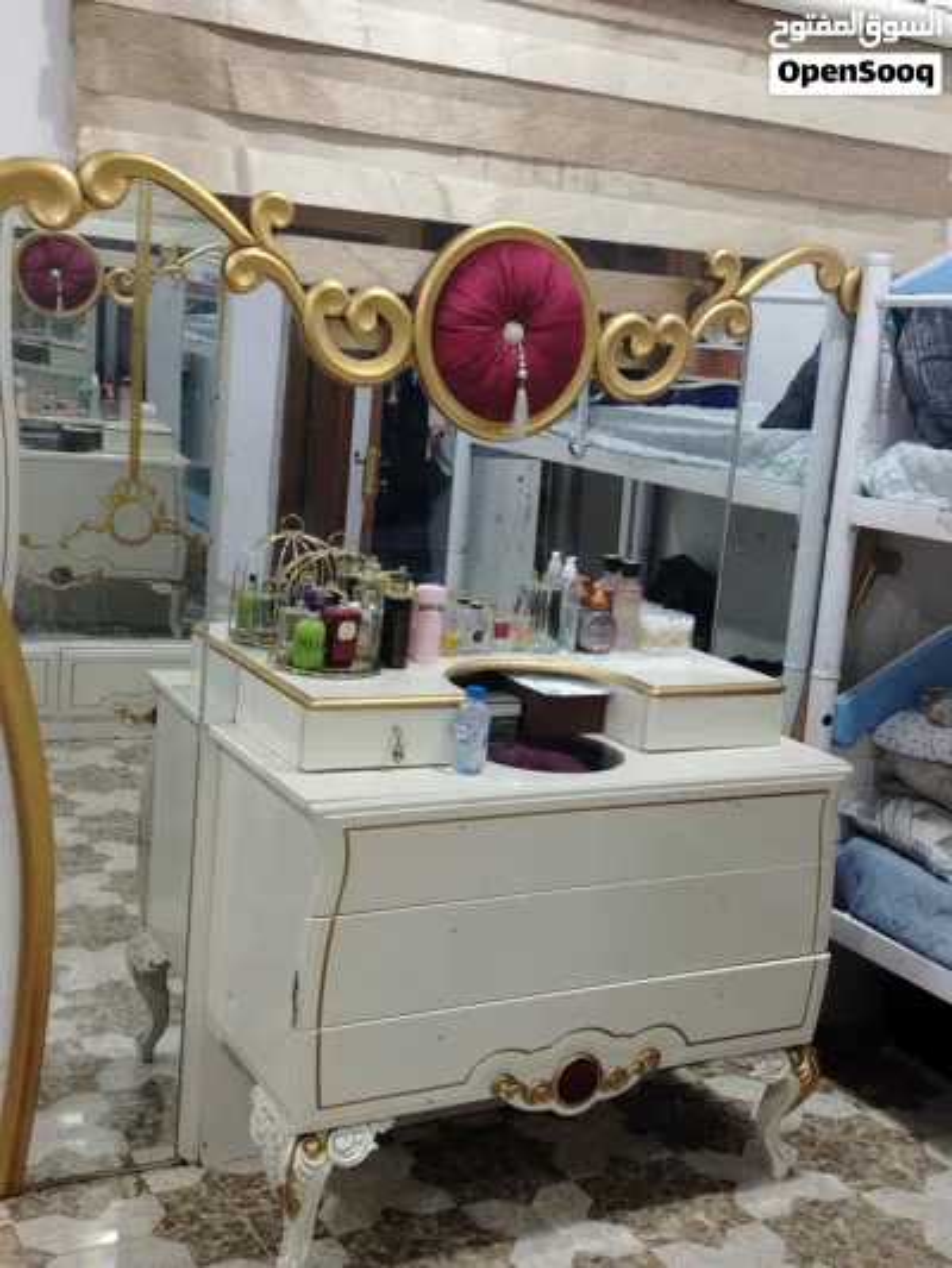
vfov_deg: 44.8
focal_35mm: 42
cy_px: 634
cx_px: 476
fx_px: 1539
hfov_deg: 34.4
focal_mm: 5.25
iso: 719
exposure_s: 1/50
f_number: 1.75
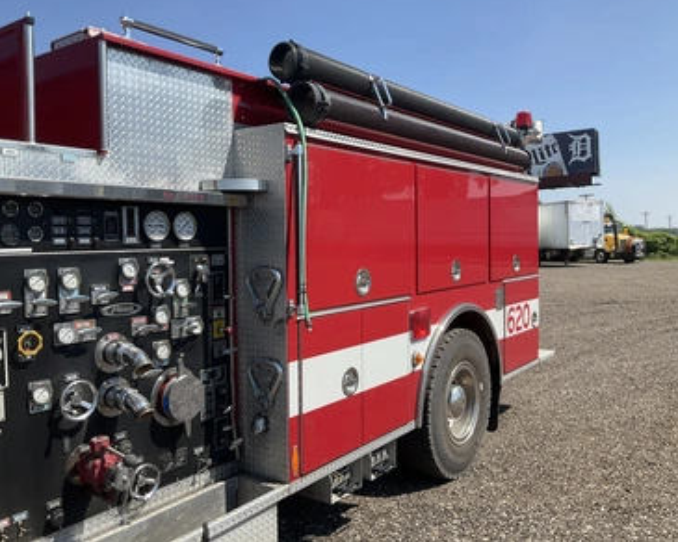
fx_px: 622
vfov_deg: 47.1
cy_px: 265
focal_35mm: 31
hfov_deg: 57.2
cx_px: 342
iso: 25
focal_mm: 3
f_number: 1.8
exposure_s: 1/1534
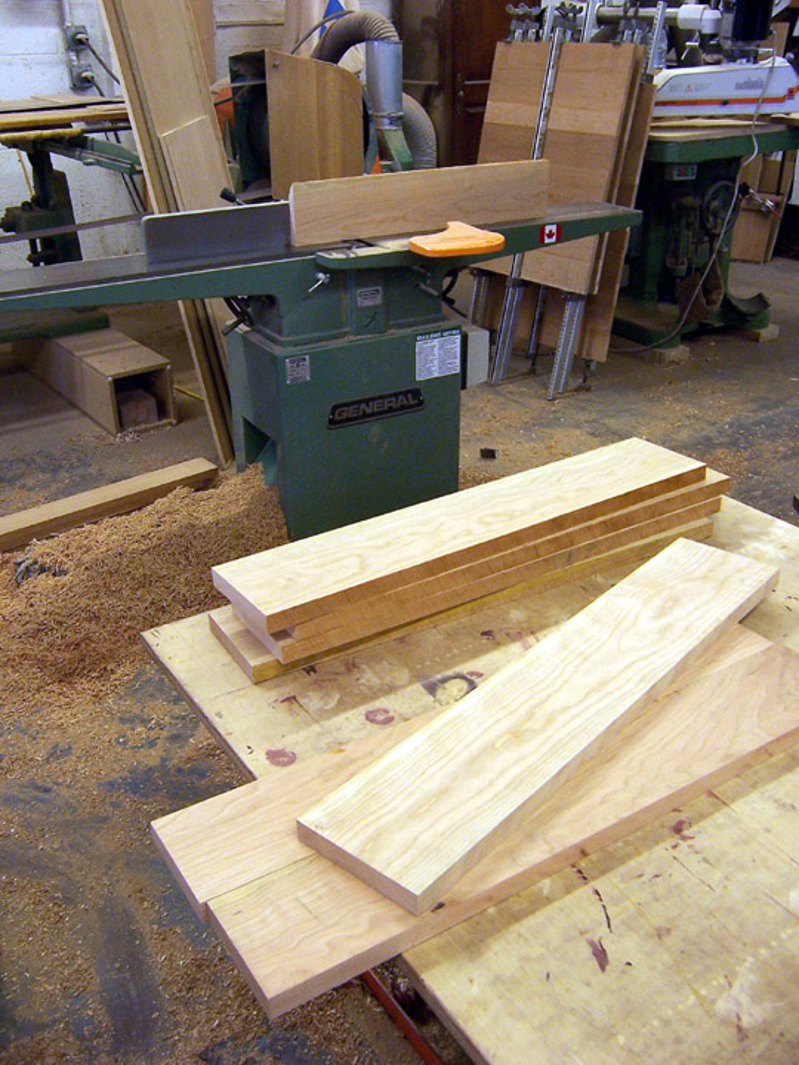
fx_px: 1016
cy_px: 532
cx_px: 400
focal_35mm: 33
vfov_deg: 55.4
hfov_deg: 42.9
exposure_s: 1/20
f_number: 3.4
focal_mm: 5.5
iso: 140
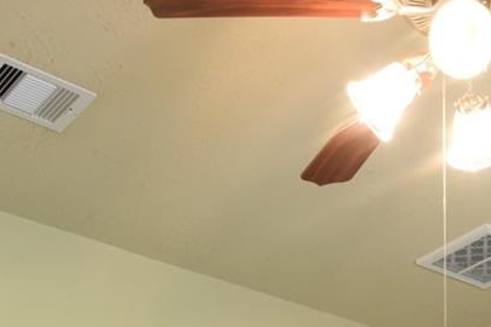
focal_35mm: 86
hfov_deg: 23.3
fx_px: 1173
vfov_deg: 12.3
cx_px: 386
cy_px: 810
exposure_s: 1/3
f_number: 9
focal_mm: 17
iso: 640
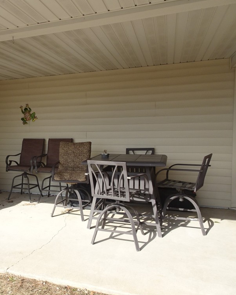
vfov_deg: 55.7
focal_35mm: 32
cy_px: 148
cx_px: 44
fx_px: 279
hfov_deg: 43.4
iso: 80
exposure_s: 1/400
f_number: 3.5
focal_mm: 4.1
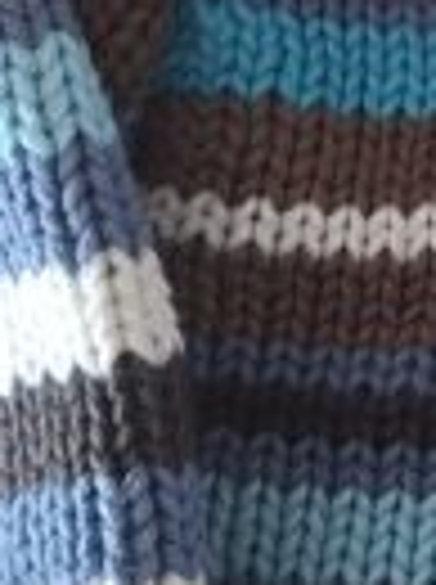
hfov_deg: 9.4
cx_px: 1029
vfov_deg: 13.7
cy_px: 0
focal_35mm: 142
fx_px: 2393
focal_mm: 5.54
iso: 320
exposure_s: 1/33
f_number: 1.8
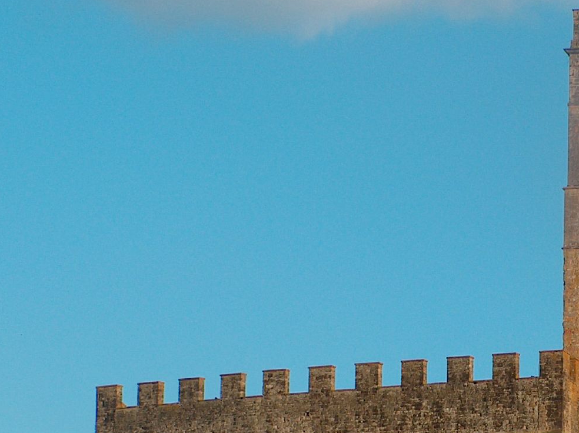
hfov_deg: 7.0
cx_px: 450
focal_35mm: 283
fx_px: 4729
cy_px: 381
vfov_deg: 5.2
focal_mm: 27.85
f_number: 6
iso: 100
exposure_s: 1/391
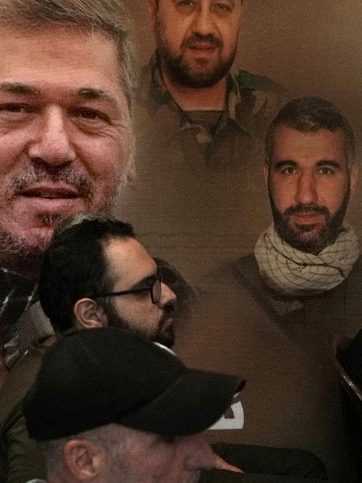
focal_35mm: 71
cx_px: 29
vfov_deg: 27.3
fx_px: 990
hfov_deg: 20.3
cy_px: 315
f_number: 5
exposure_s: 1/100
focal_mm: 30
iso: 1000
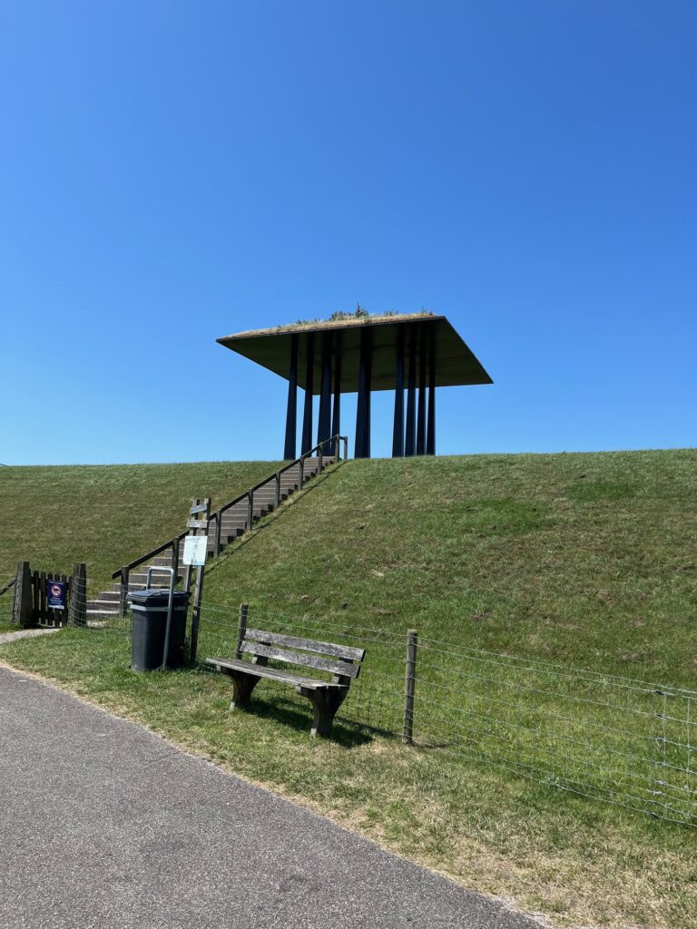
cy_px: 464
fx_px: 698
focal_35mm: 26
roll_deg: -1.1
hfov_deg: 53.1
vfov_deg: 67.3
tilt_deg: +7.5
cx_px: 348
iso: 50
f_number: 1.6
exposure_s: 1/3311
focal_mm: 5.1
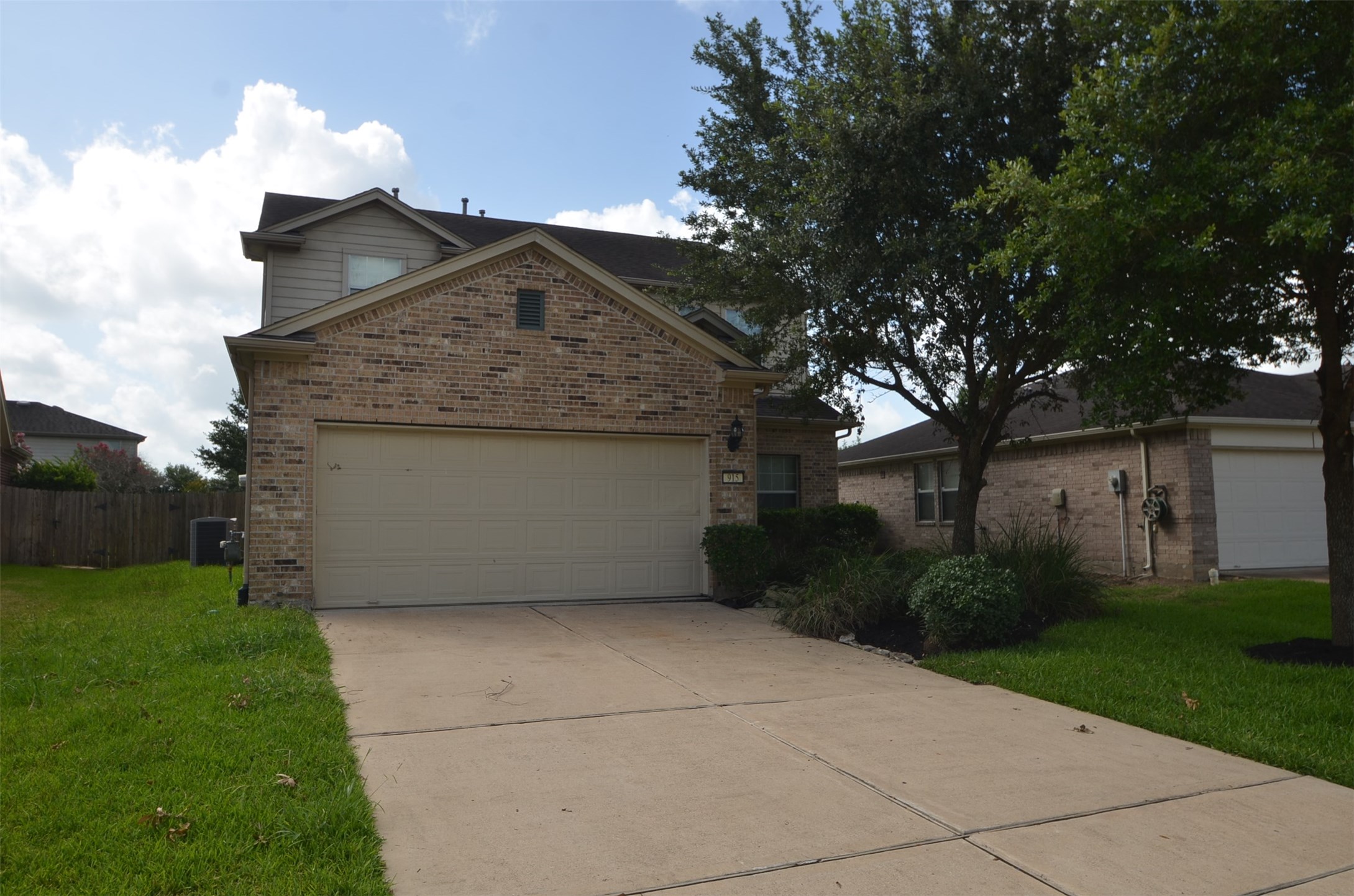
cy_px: 448
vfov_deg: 52.9
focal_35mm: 24
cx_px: 677
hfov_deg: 73.9
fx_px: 901
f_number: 9
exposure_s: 1/250
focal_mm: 16
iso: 100
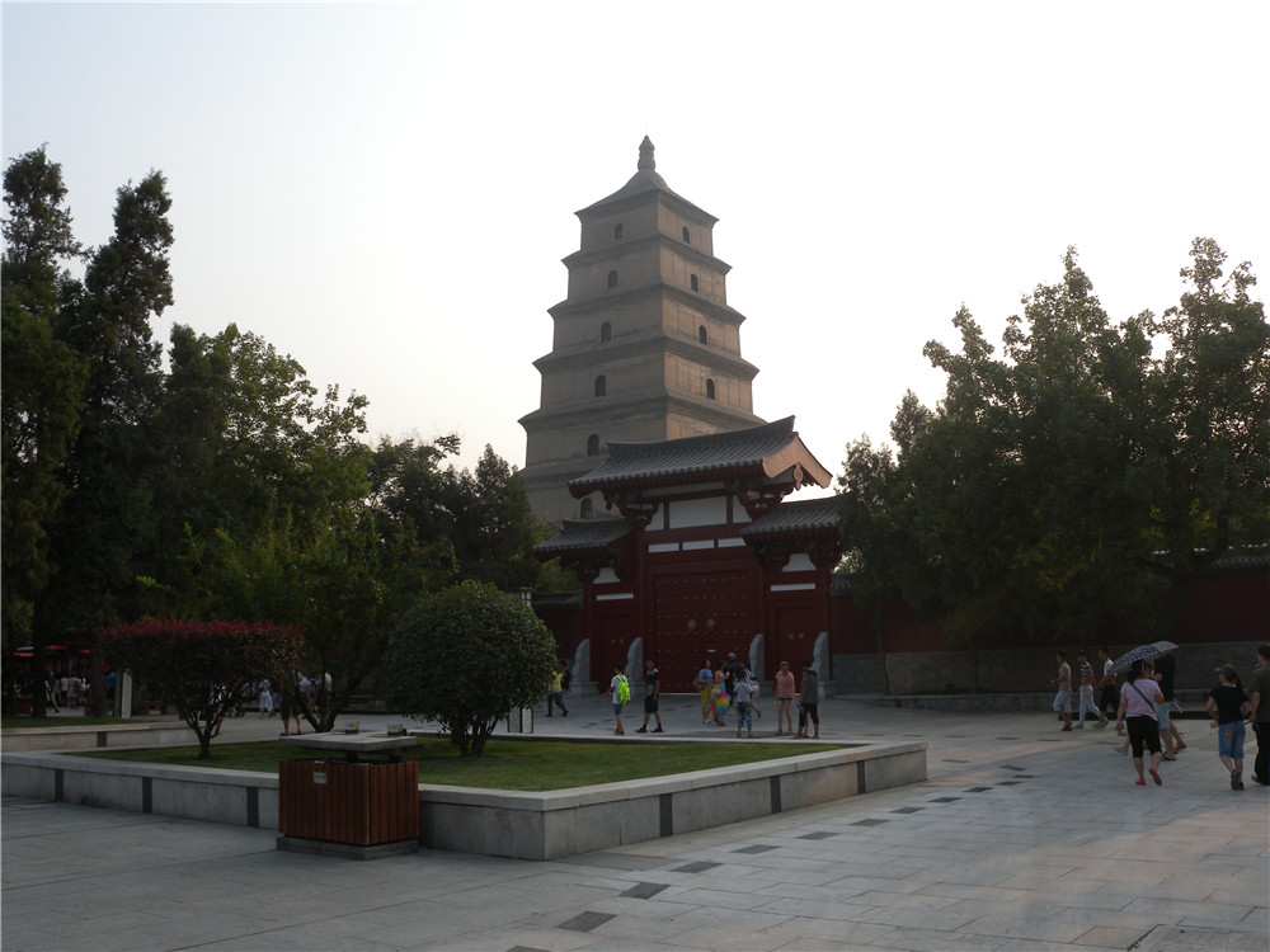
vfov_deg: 45.4
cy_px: 476
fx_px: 1137
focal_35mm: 31
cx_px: 635
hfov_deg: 58.4
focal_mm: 6.7
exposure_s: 1/210
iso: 64
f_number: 4.7
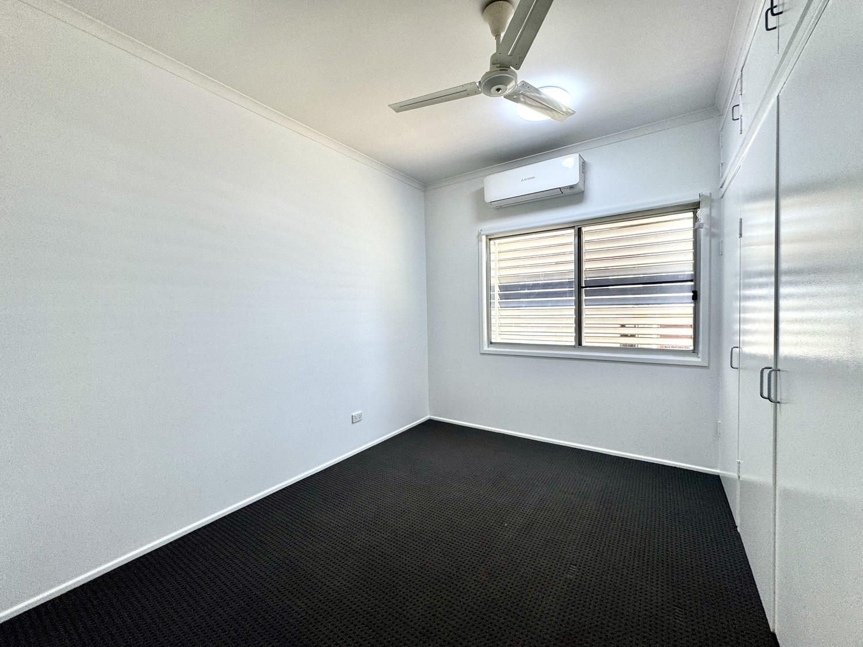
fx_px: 349
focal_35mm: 14
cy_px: 324
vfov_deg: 85.7
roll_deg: +1.9
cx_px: 432
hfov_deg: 102.1
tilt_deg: -1.2
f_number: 2.2
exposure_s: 1/100
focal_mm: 2.22
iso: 100
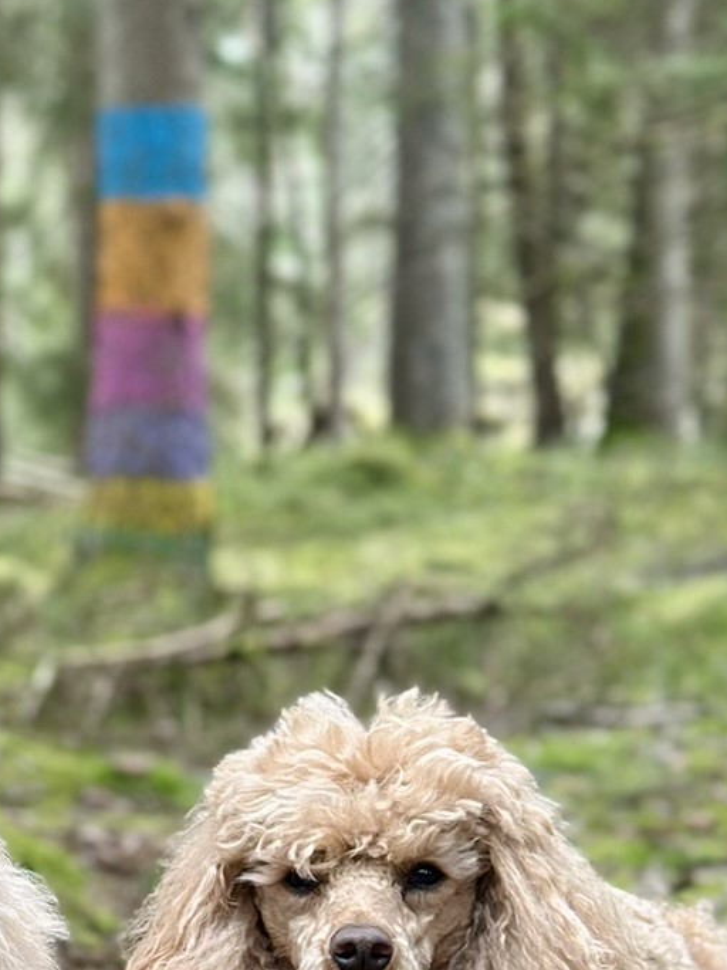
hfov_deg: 10.0
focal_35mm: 144
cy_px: 971
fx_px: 4034
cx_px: -328
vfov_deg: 13.5
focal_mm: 6.86
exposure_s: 1/172
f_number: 1.78
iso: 100
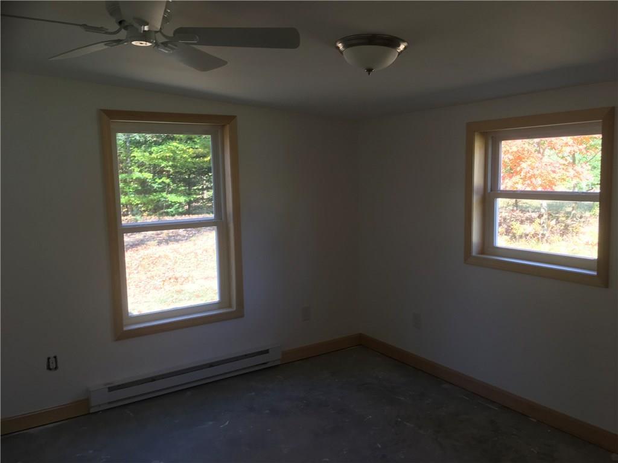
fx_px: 518
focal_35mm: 29
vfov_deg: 48.2
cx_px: 309
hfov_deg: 61.7
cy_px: 232
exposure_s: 1/40
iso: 32
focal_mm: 4.15
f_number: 2.2
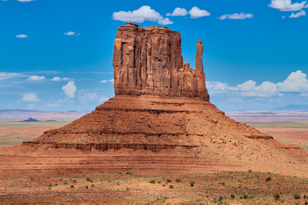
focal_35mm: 86
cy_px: 102
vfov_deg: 15.9
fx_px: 736
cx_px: 154
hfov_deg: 23.6
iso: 1000
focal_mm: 86
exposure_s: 1/1000
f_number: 10
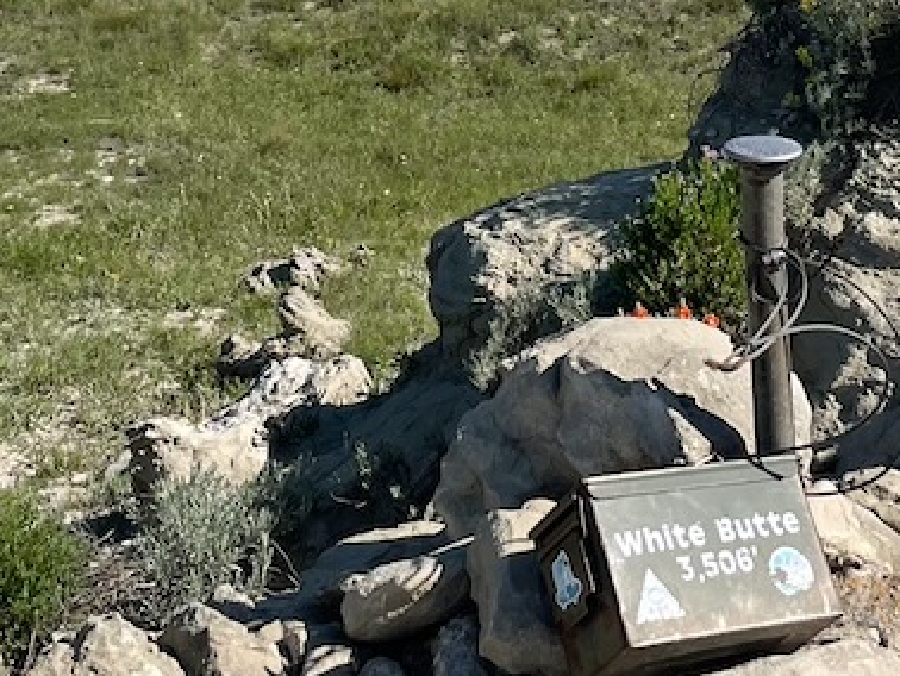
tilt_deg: -9.7
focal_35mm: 88
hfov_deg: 22.2
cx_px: 531
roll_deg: -0.1
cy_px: -250
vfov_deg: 15.8
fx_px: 2289
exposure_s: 1/4292
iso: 32
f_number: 1.6
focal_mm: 4.2
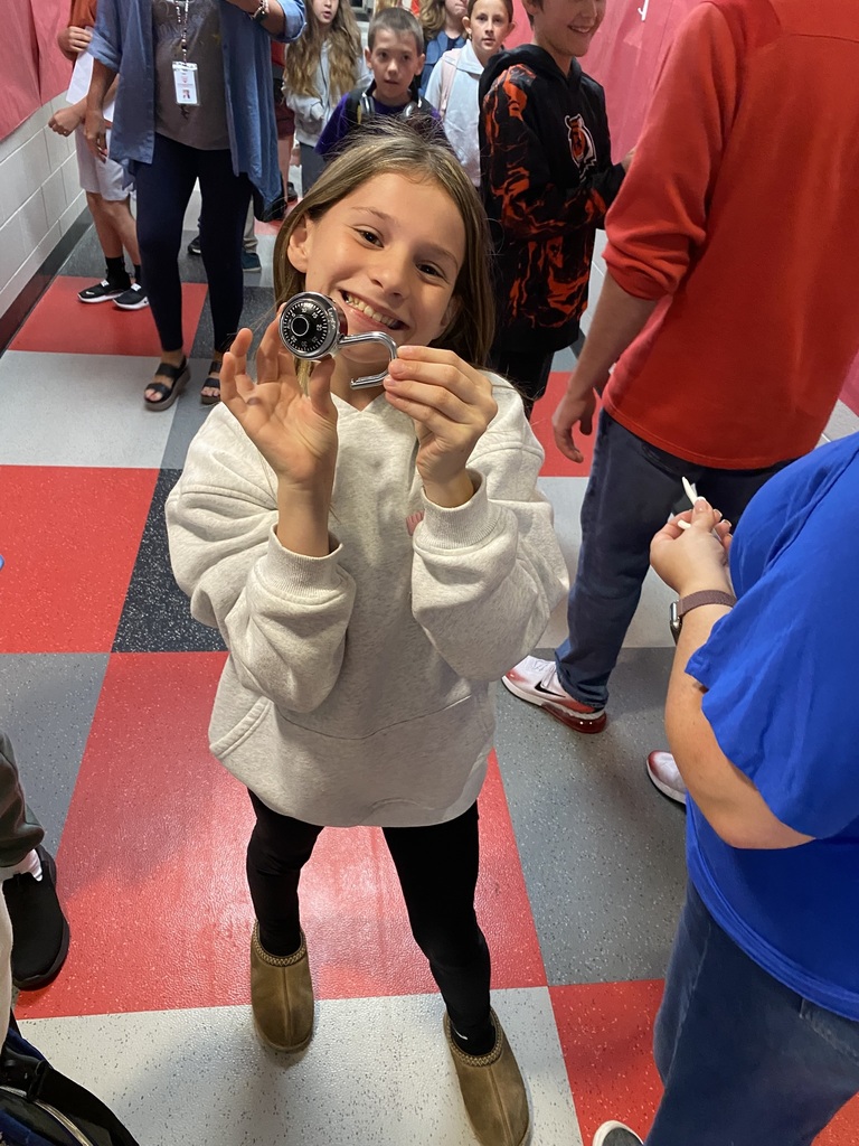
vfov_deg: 67.3
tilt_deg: -35.2
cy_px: 573
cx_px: 430
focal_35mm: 26
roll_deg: -5.0
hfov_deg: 53.1
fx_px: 860
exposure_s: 1/59
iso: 320
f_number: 1.8
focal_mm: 4.25
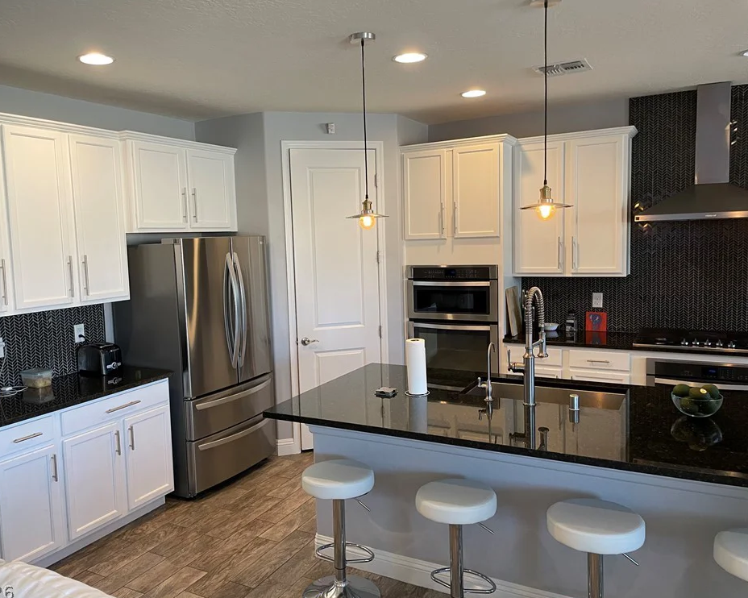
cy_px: 296
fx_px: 620
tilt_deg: -4.9
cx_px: 338
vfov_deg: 51.5
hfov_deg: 62.1
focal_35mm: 28
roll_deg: +2.0
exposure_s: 1/60
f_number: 1.6
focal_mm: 4.2
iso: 80
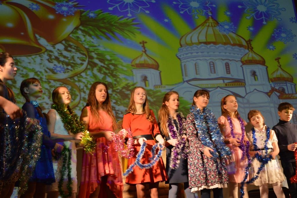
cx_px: 148
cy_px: 99
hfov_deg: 35.1
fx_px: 470
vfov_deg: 23.7
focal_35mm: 57
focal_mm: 38
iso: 900
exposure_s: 1/60
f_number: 4.8
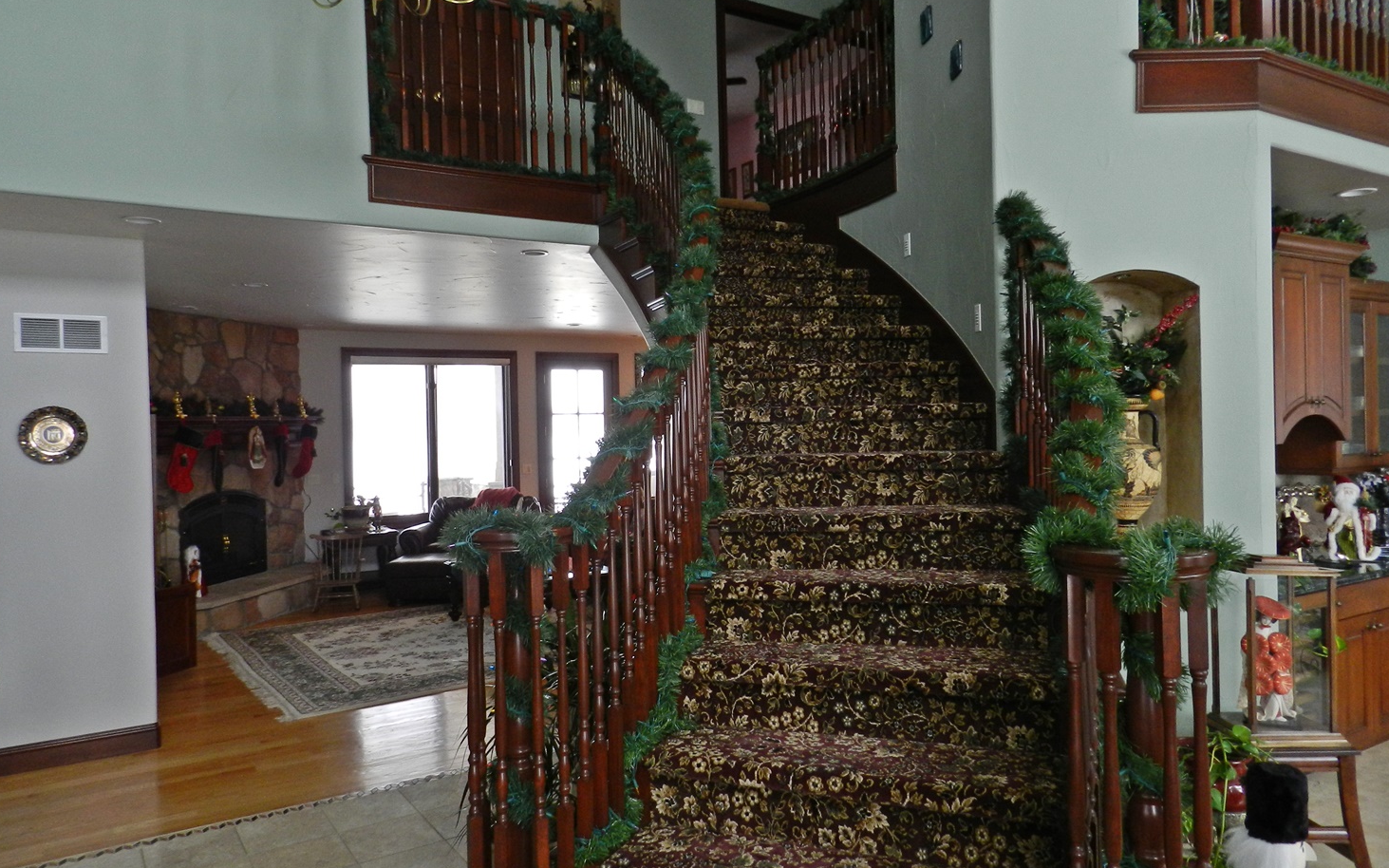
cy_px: 433
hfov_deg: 72.6
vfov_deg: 49.3
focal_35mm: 25
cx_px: 700
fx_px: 946
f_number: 3.4
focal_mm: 4
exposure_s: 1/30
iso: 280
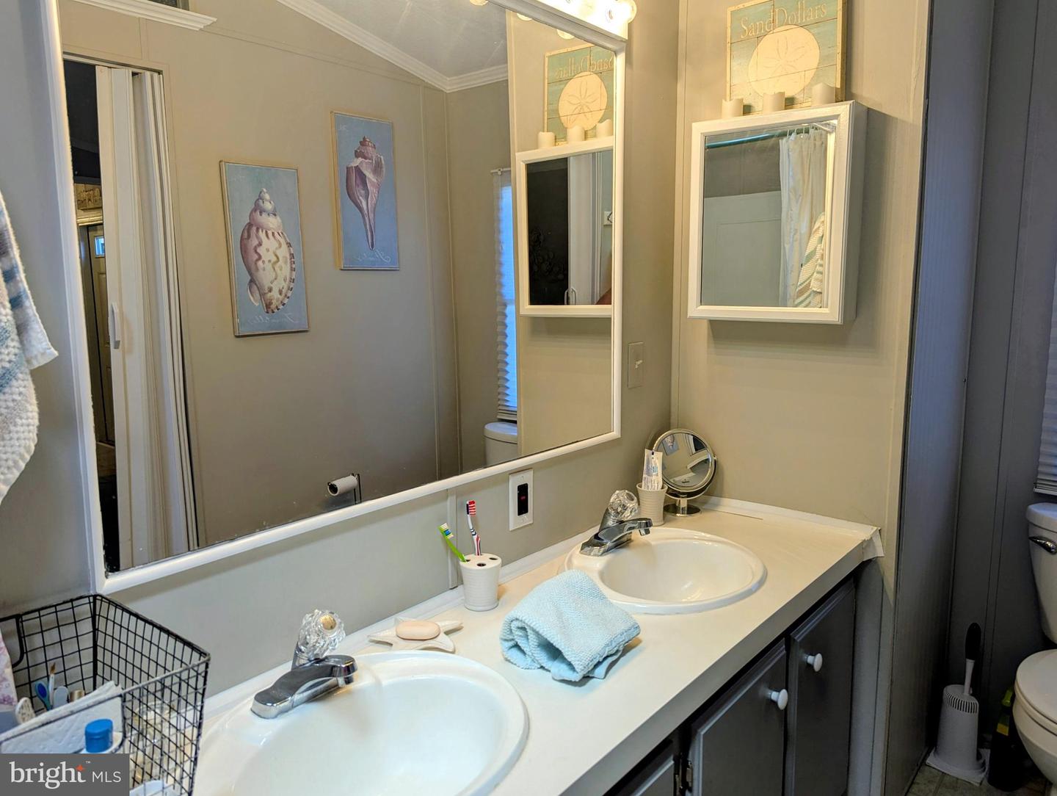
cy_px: 398
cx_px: 528
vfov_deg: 56.9
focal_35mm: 24
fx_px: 734
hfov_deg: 71.5
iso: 35
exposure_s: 1/60
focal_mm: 6.81
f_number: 1.85
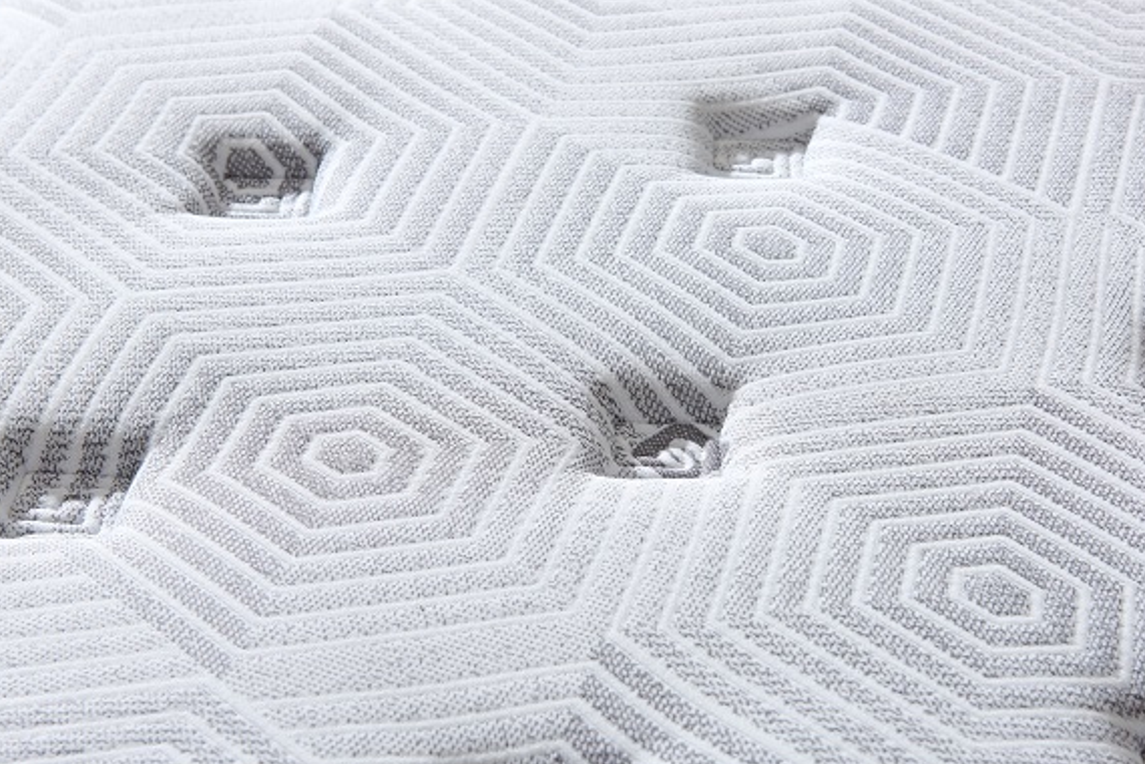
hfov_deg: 23.6
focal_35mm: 86
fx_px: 2735
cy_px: 423
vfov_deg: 15.9
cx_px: 677
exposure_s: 1/100
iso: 125
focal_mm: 70
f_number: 9
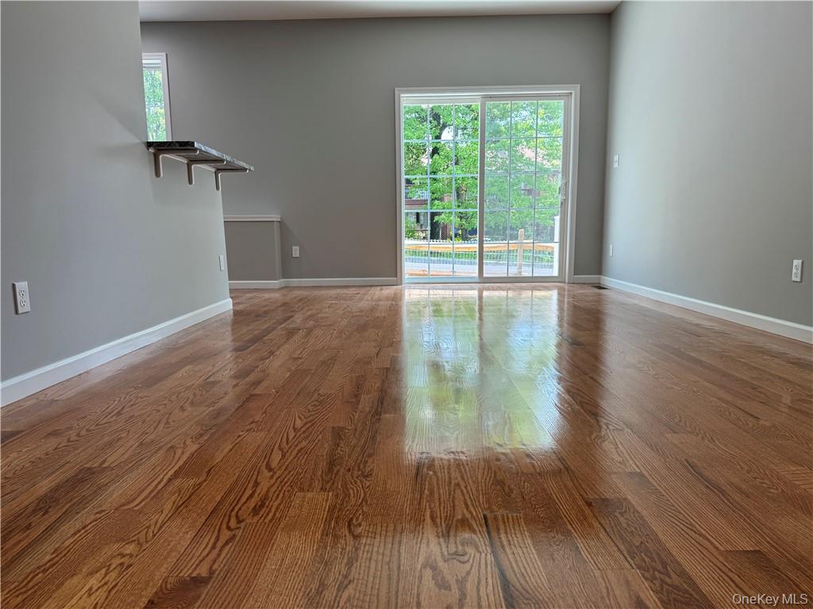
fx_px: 564
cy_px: 304
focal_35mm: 24
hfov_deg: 71.6
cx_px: 406
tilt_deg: -8.2
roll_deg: +0.5
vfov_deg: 56.8
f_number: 1.78
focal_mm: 6.76
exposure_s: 1/121
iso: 64
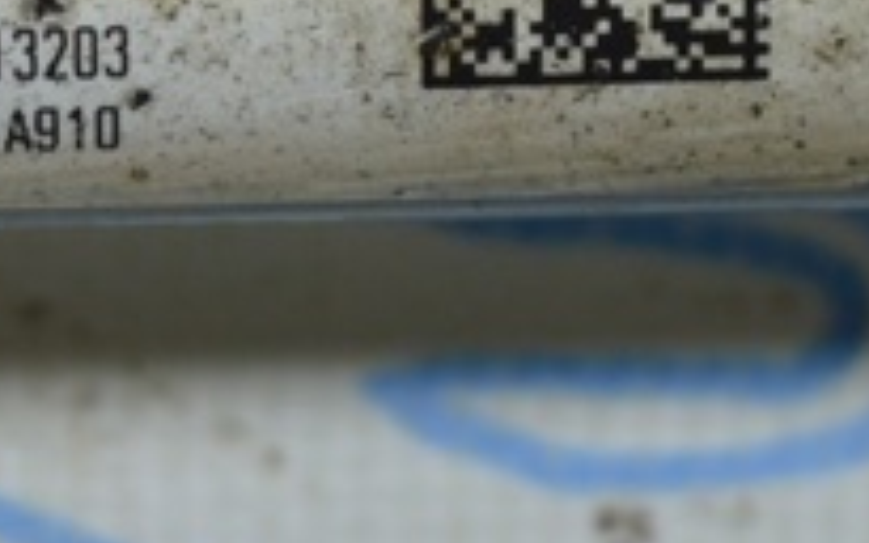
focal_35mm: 263
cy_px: -142
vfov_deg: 5.0
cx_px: 208
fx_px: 6217
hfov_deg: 8.0
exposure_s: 1/60
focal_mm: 55
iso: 400
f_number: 5.6
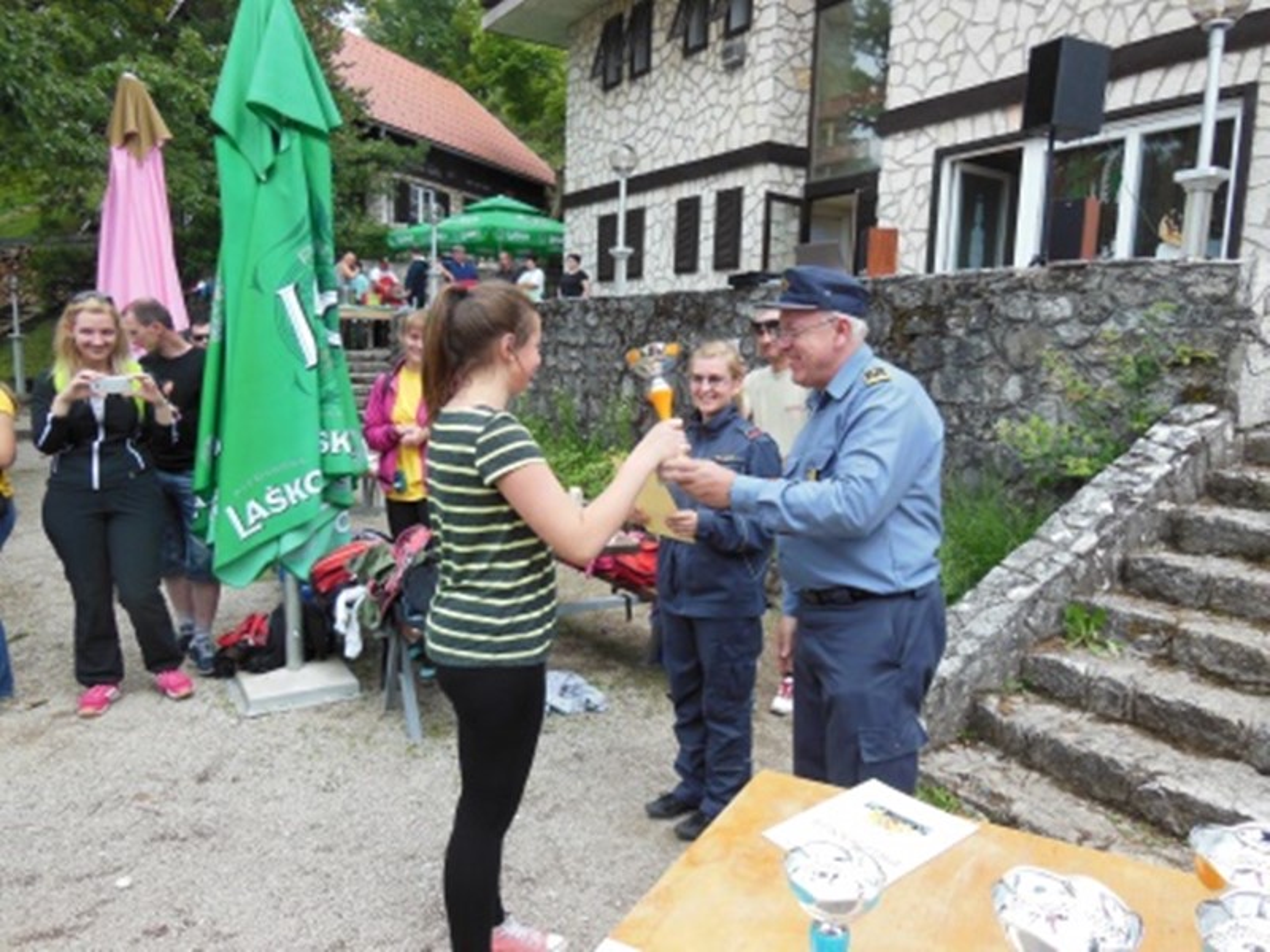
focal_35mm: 25
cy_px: 476
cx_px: 635
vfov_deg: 54.9
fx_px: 917
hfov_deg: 69.4
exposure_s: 1/320
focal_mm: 4.5
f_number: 3.5
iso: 125
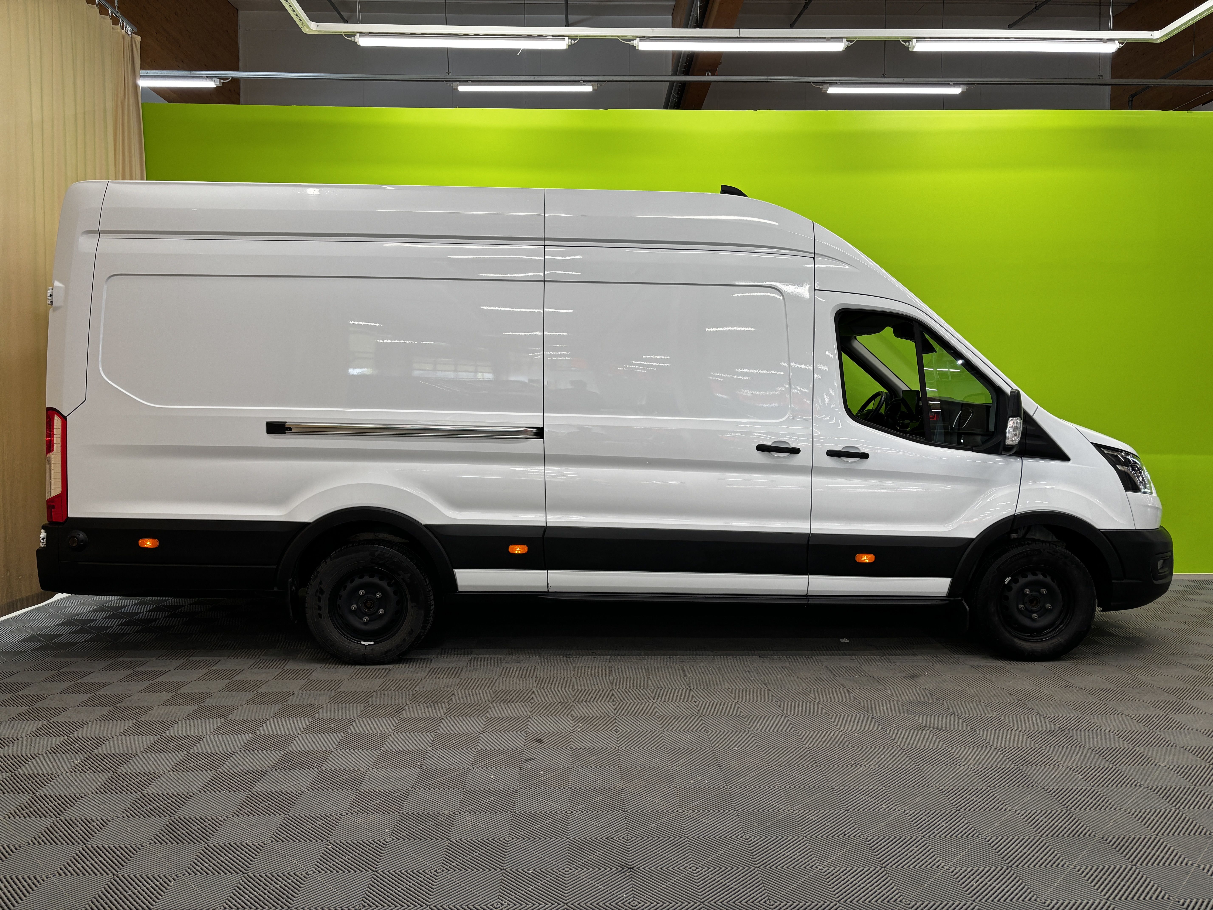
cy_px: 455
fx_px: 911
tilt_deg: -3.7
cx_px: 606
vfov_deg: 53.1
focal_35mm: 26
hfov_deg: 67.3
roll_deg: +0.1
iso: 50
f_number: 1.6
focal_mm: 5.96
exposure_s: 1/100
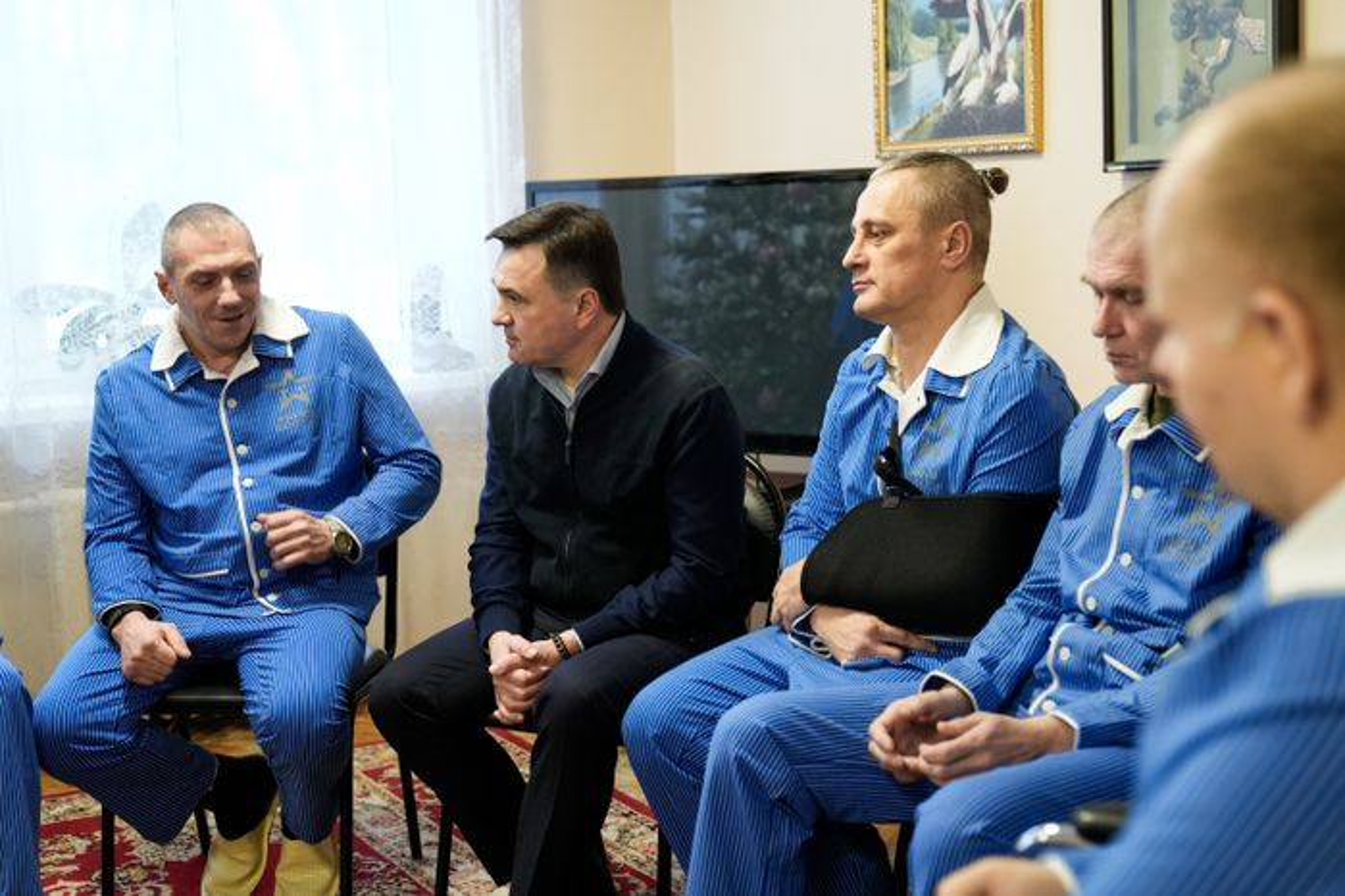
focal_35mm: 50
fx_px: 1868
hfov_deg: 39.6
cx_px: 672
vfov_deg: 27.0
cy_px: 448
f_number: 2.8
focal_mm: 50
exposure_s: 1/200
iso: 2500
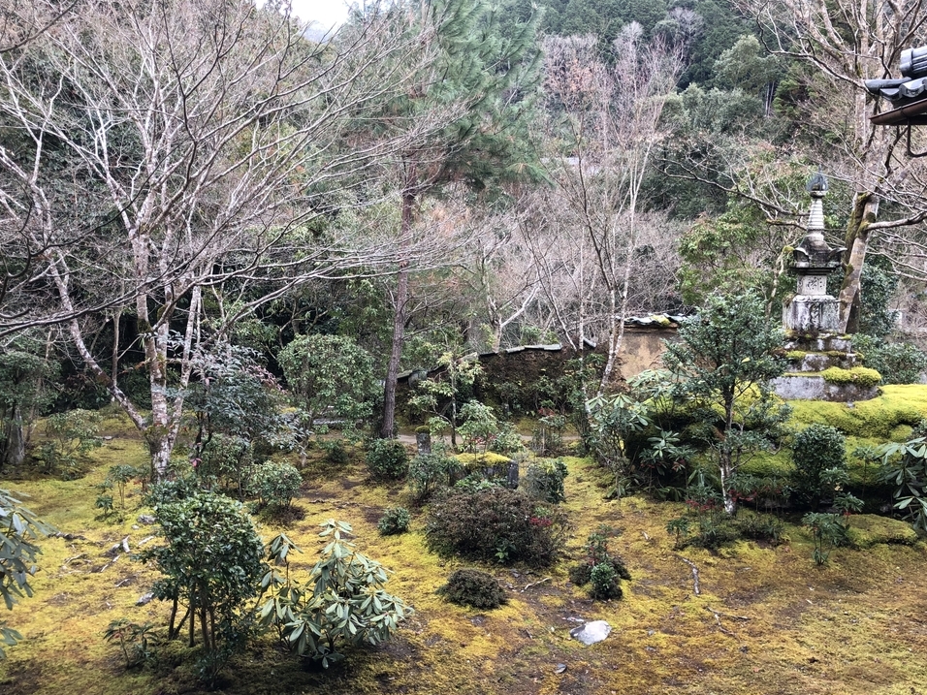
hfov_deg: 60.0
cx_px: 450
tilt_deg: -8.0
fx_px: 803
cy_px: 356
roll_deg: +1.6
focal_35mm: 30
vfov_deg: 46.8
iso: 50
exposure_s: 1/120
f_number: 1.8
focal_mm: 3.99
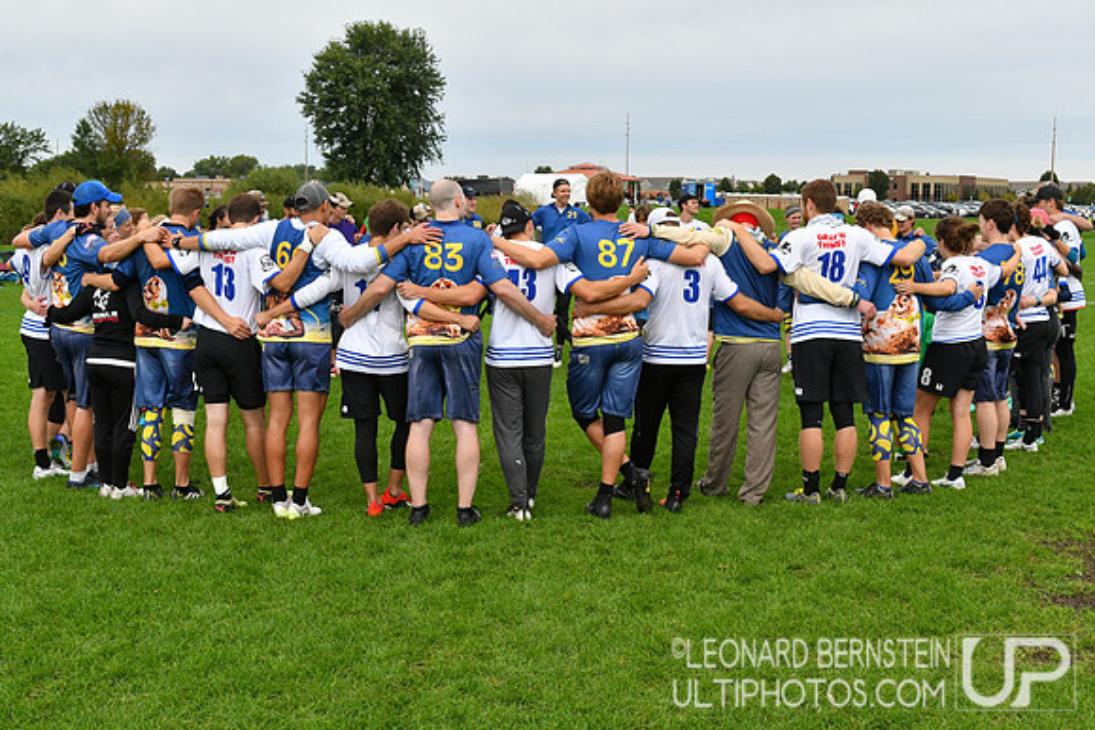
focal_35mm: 48
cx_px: 548
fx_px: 1460
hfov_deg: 41.1
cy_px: 365
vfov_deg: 28.1
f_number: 11
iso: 1600
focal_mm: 32
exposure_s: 1/1250
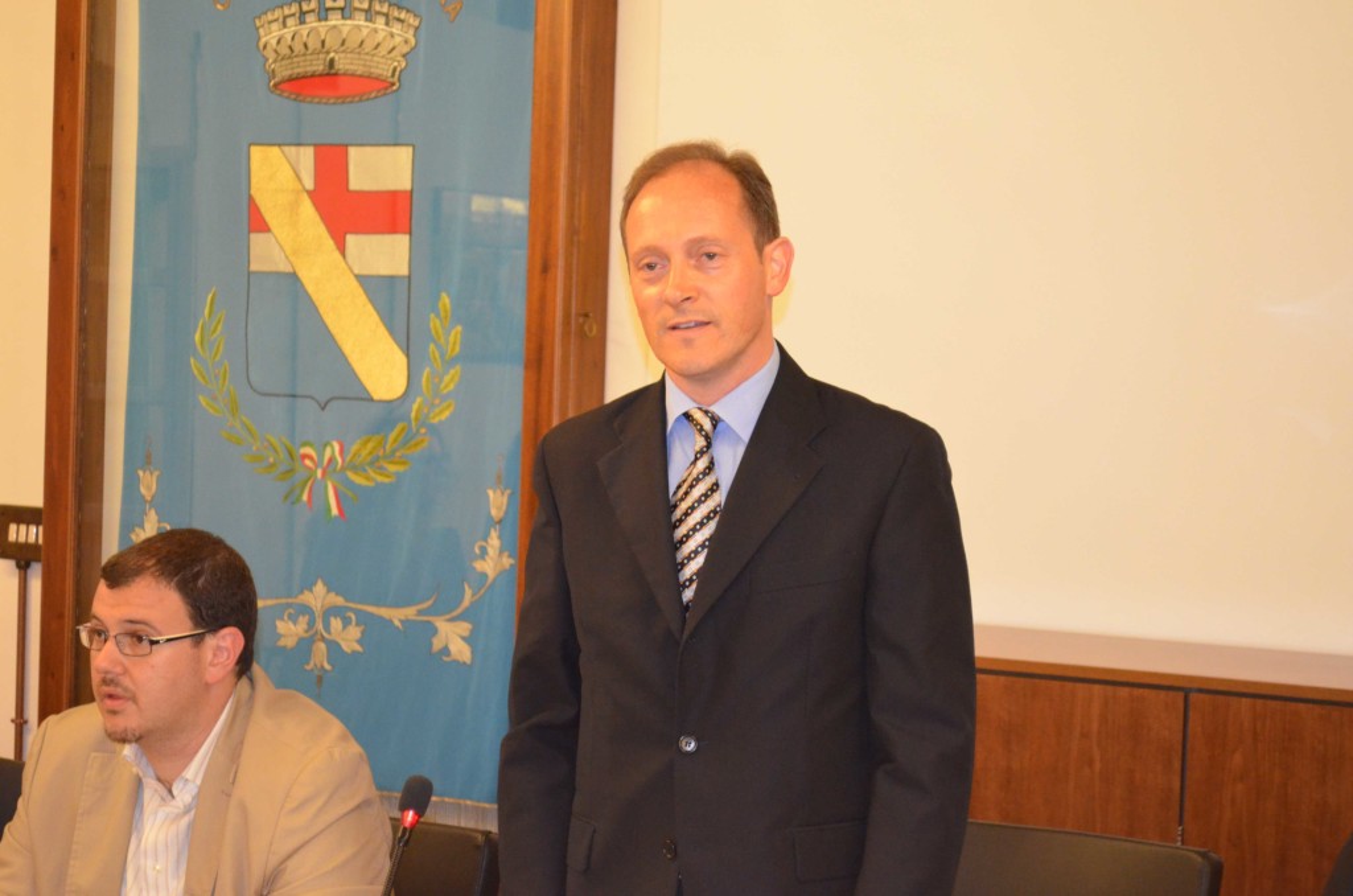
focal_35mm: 82
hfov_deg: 24.7
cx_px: 676
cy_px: 448
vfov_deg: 16.5
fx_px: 3094
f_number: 5.6
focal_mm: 55
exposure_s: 1/60
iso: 3200
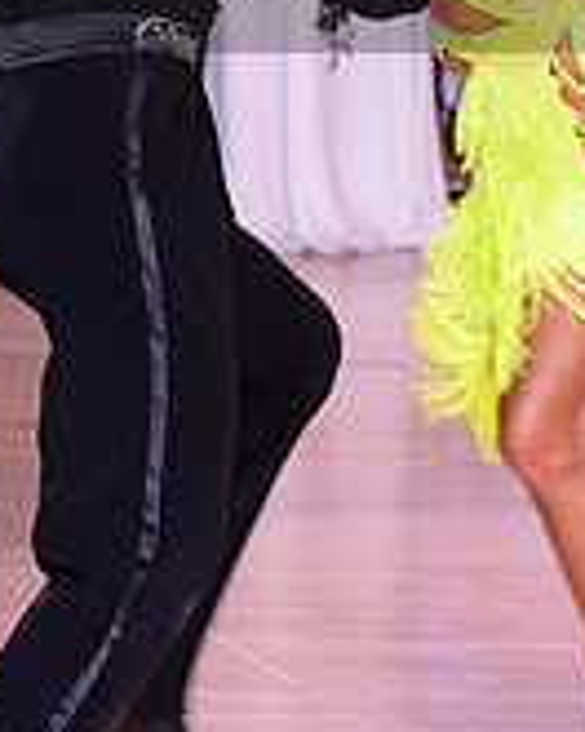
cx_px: 219
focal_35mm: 657
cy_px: -93
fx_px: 14219
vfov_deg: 2.9
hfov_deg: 2.4
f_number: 5
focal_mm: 200
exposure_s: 1/250
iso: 2000
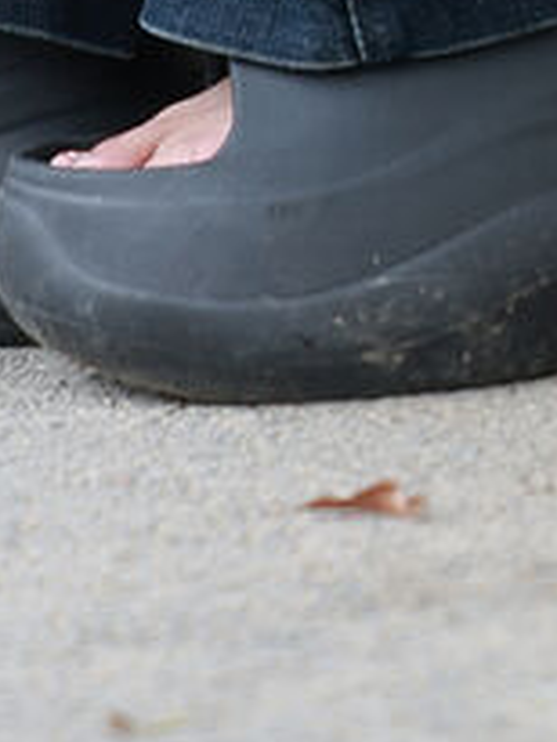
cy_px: -2356
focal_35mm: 904
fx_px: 19375
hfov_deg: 1.6
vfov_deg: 2.1
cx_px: 709
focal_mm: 108
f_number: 2.8
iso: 100
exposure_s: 1/250
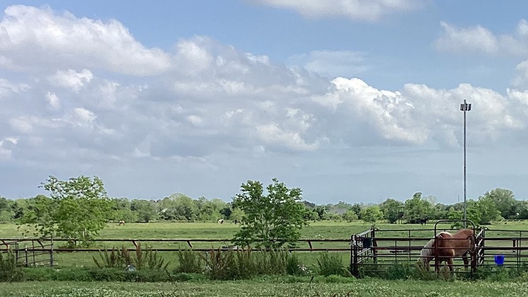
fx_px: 1120
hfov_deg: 26.2
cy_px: 232
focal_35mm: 80
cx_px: 401
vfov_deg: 15.0
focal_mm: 3.3
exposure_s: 1/1773
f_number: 2.4
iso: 25
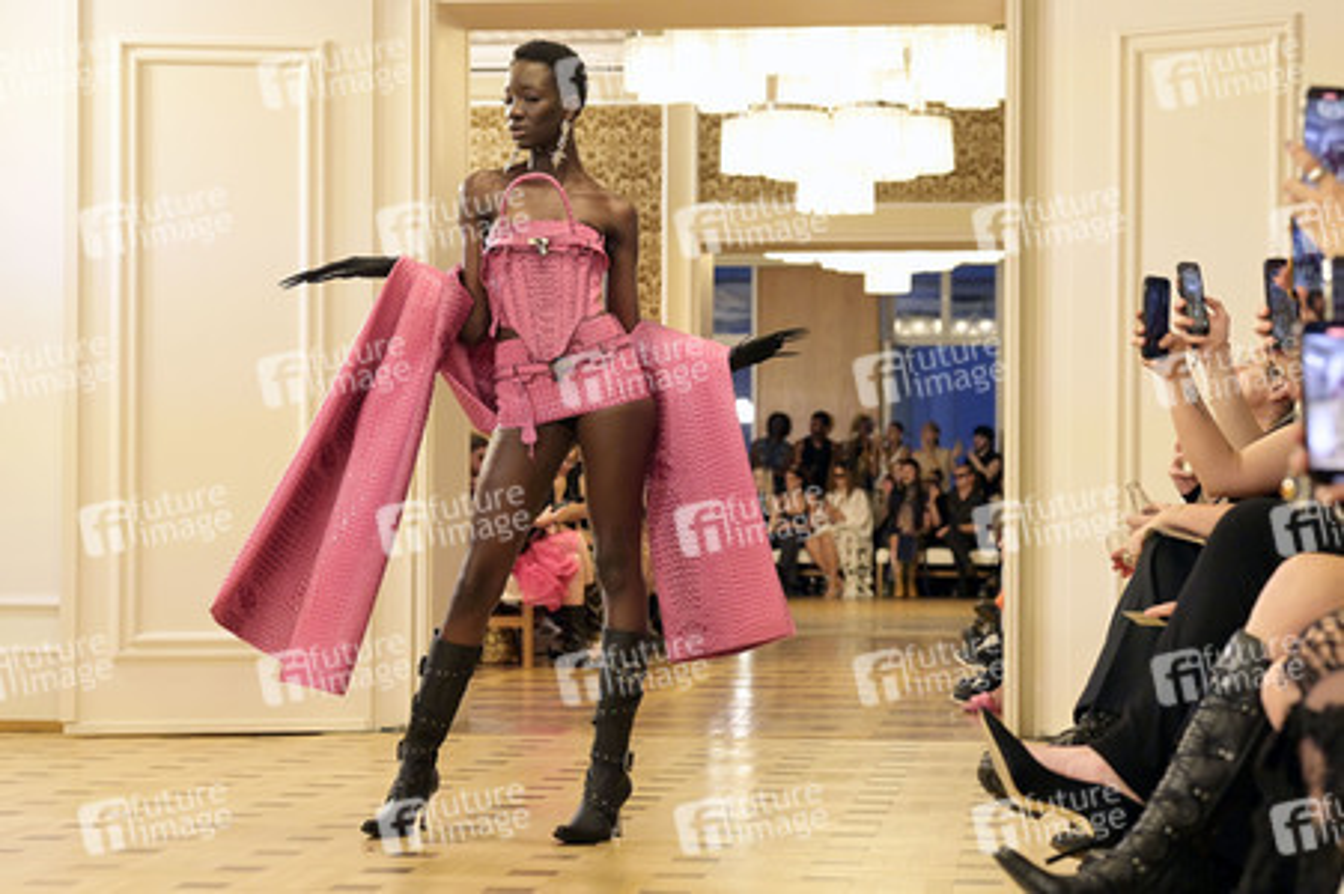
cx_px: 672
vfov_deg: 16.6
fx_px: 3059
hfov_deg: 24.8
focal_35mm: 82
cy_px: 447
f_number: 5
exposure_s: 1/800
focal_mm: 82
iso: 6400
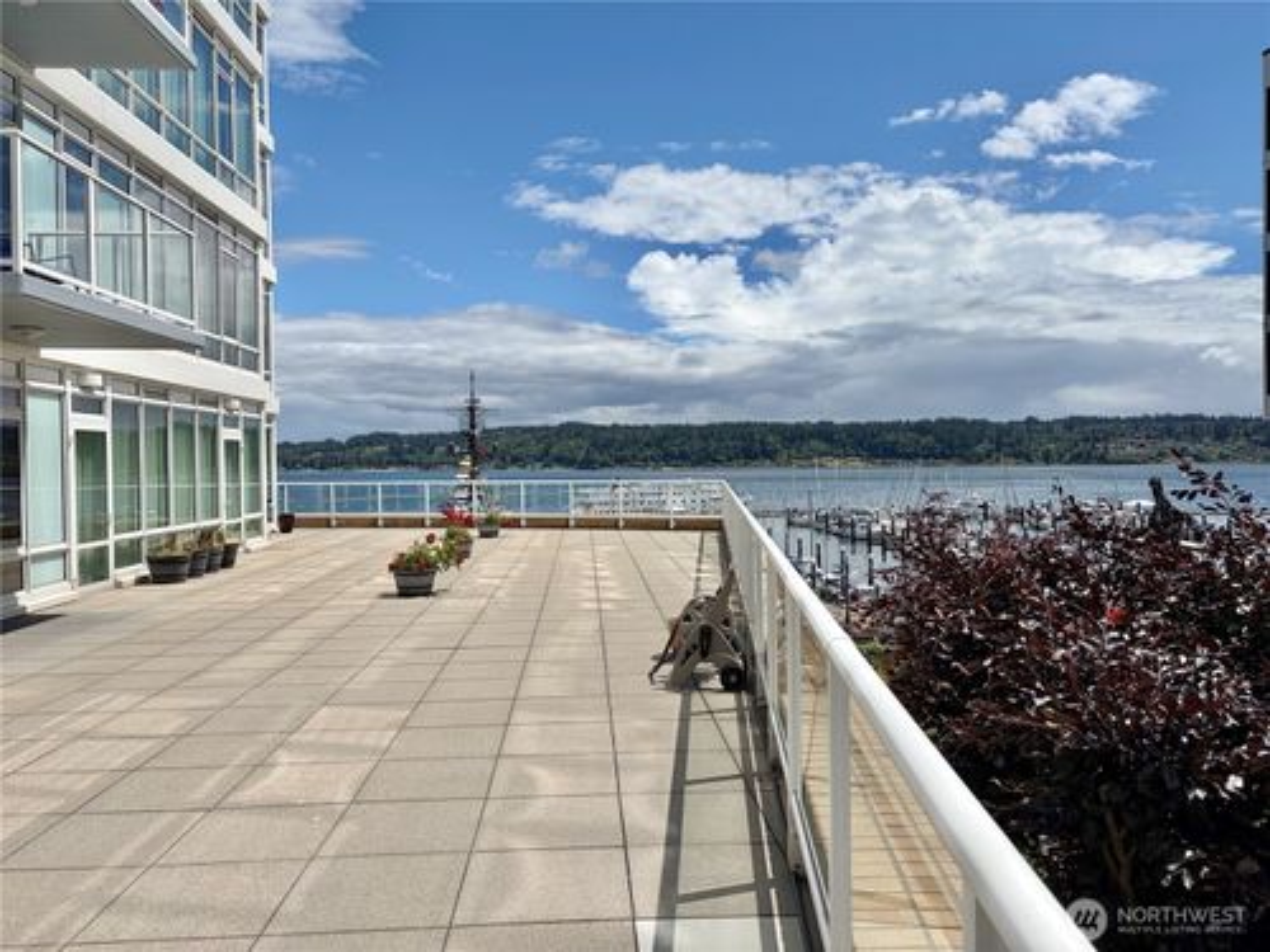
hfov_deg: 67.3
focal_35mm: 26
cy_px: 476
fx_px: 954
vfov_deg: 53.1
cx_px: 635
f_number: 1.6
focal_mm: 5.96
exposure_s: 1/7813
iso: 50
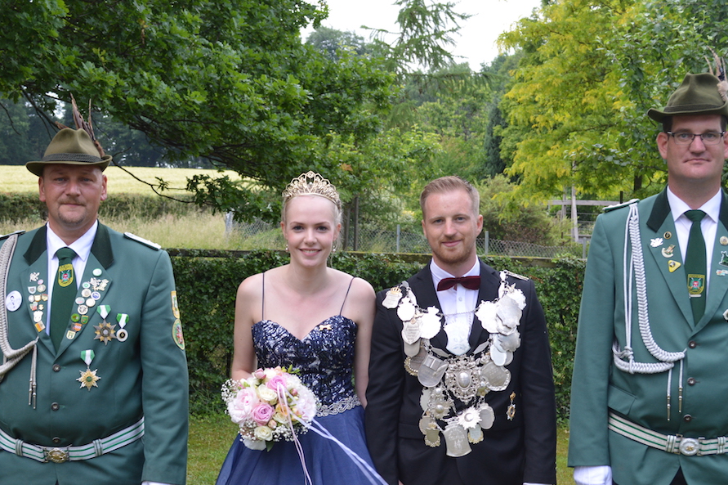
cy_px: 314
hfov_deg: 35.7
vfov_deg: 24.1
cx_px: 367
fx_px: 1132
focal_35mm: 56
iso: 250
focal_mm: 26
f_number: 5.6
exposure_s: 1/125
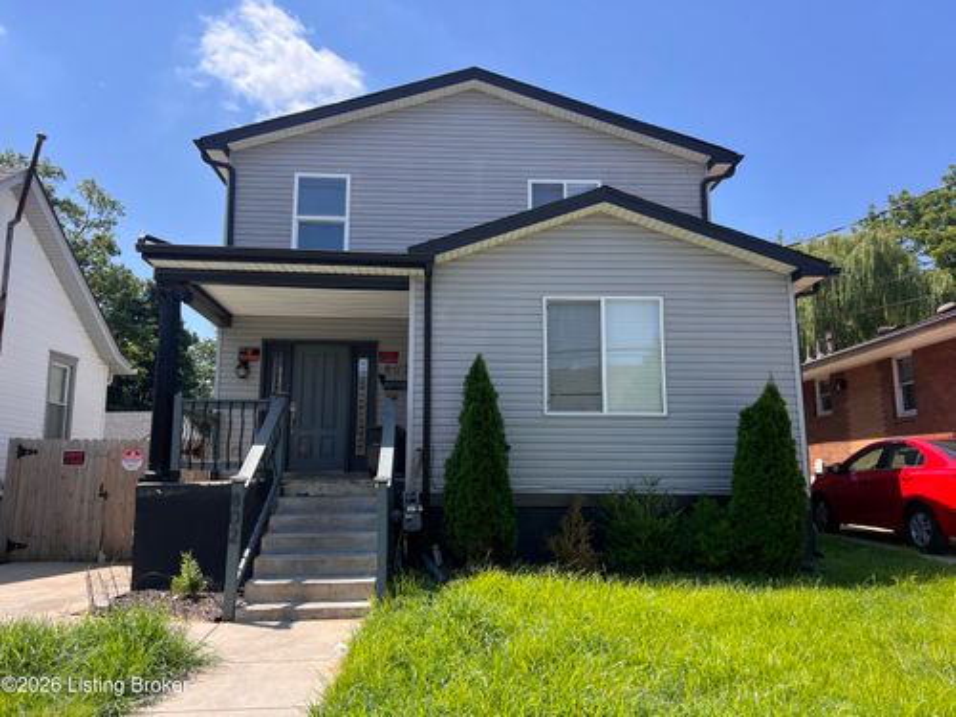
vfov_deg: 53.1
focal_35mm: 26
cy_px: 358
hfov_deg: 67.3
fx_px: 718
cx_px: 478
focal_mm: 5.7
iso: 50
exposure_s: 1/1934
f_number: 1.5
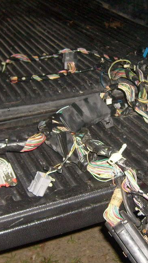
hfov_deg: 19.8
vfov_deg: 34.9
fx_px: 419
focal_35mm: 60
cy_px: 125
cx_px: 123
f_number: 2.8
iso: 100
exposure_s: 1/45
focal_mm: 5.8
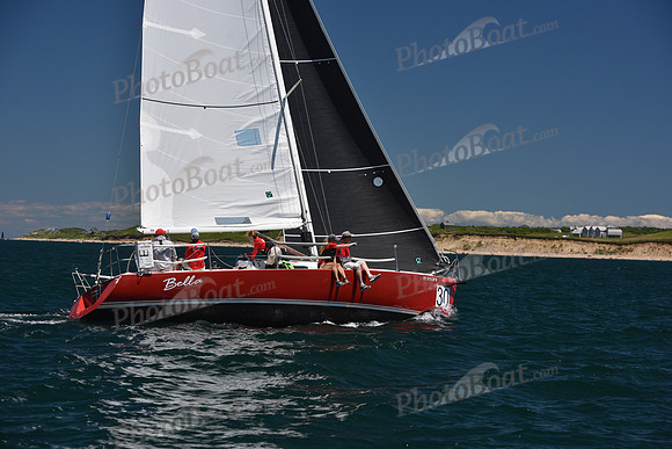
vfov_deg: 14.0
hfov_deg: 20.8
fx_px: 1830
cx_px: 336
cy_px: 224
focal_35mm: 98
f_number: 7.1
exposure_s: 1/800
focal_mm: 98
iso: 250
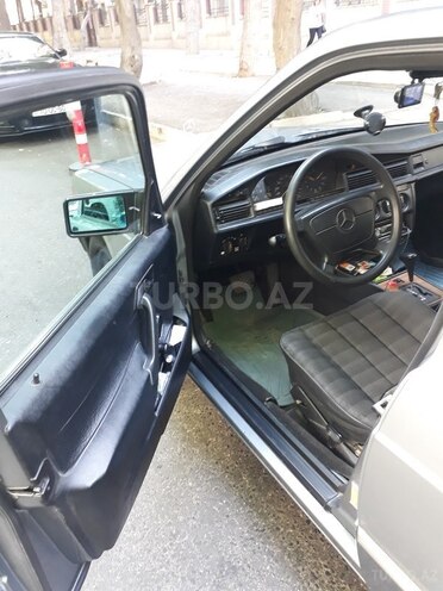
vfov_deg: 65.3
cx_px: 222
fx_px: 461
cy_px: 296
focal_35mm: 27
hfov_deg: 51.4
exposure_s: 1/33
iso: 160
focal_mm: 3.6
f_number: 1.9
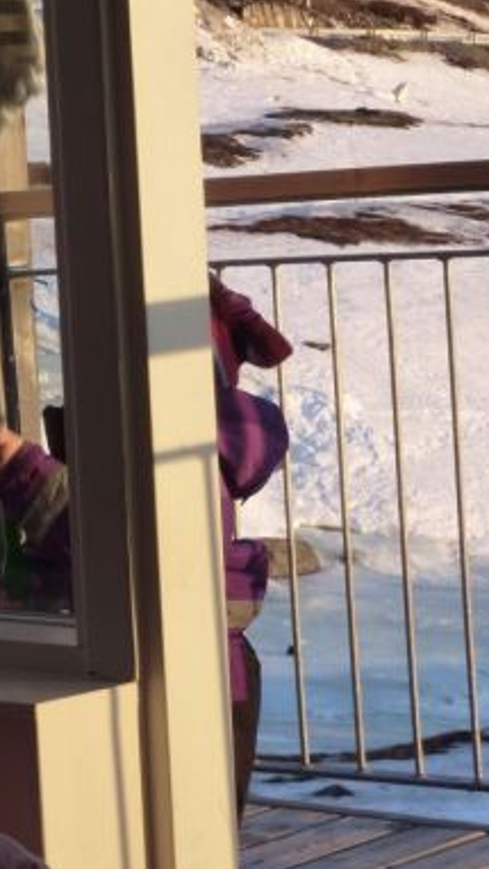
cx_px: 48
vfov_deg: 13.9
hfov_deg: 7.9
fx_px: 3548
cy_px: 200
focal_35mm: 154
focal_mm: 14.7
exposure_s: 1/125
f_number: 4.3
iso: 125
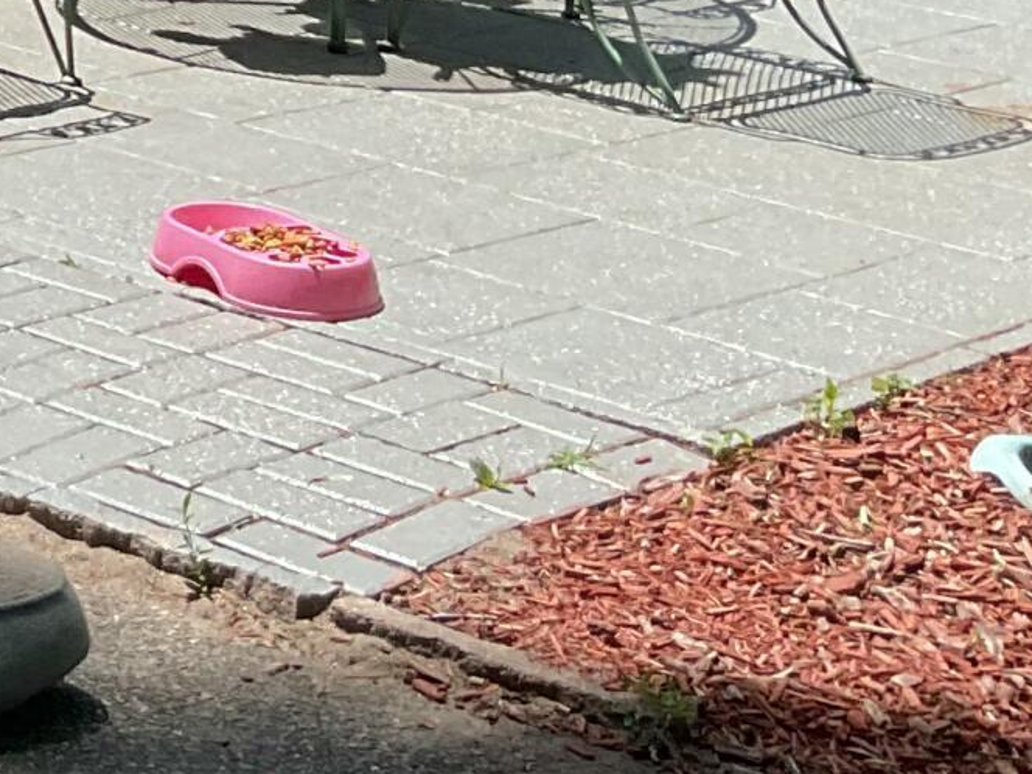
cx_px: -825
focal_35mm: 131
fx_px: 3905
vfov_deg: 10.4
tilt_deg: -1.9
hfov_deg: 13.5
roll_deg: -0.1
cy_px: -758
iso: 16
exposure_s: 1/556
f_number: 1.8
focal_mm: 3
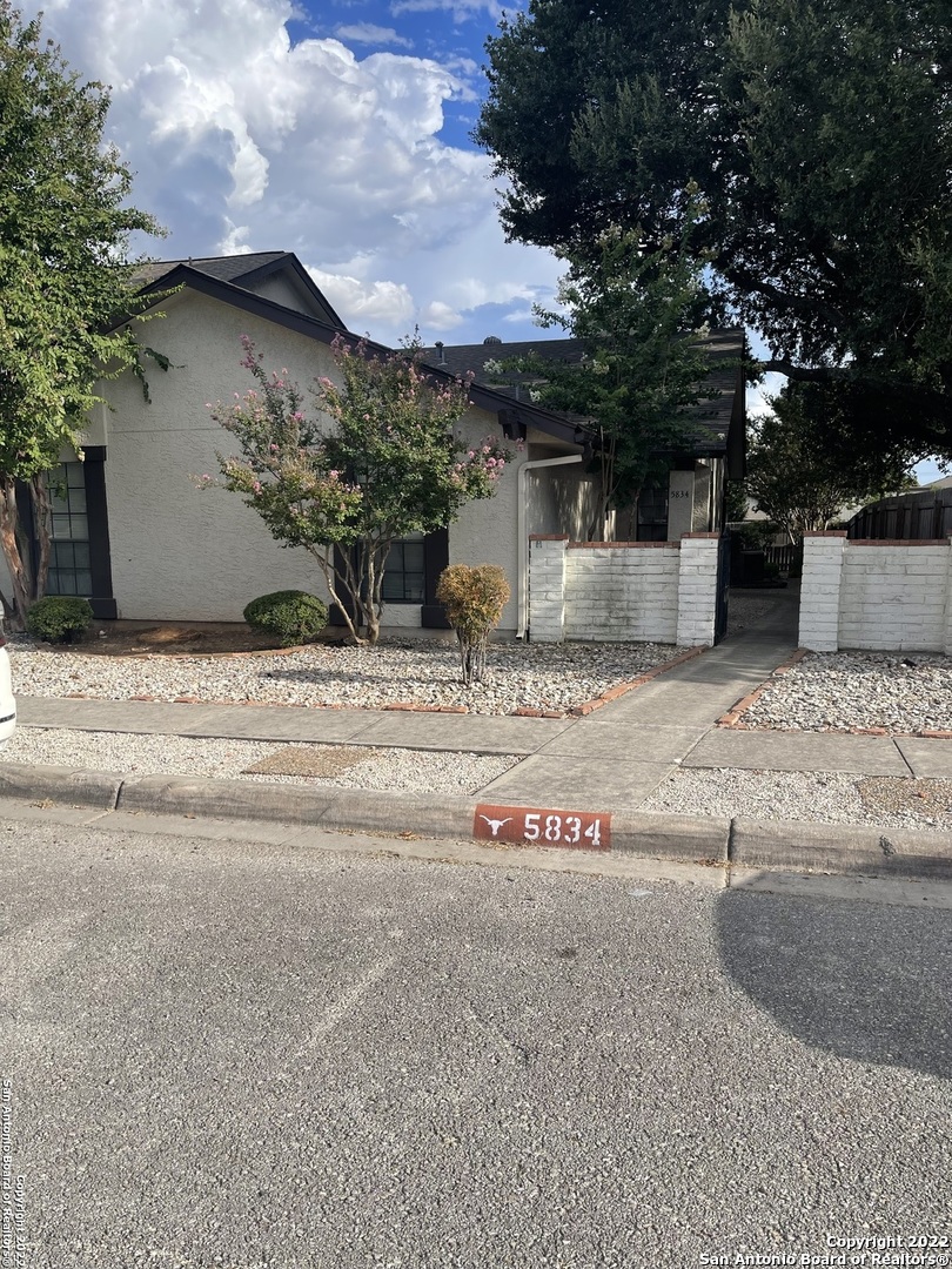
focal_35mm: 26
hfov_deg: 53.1
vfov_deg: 67.3
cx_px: 476
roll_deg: -0.6
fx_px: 953
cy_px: 634
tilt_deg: -9.6
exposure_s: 1/2545
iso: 32
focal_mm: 5.1
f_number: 1.6
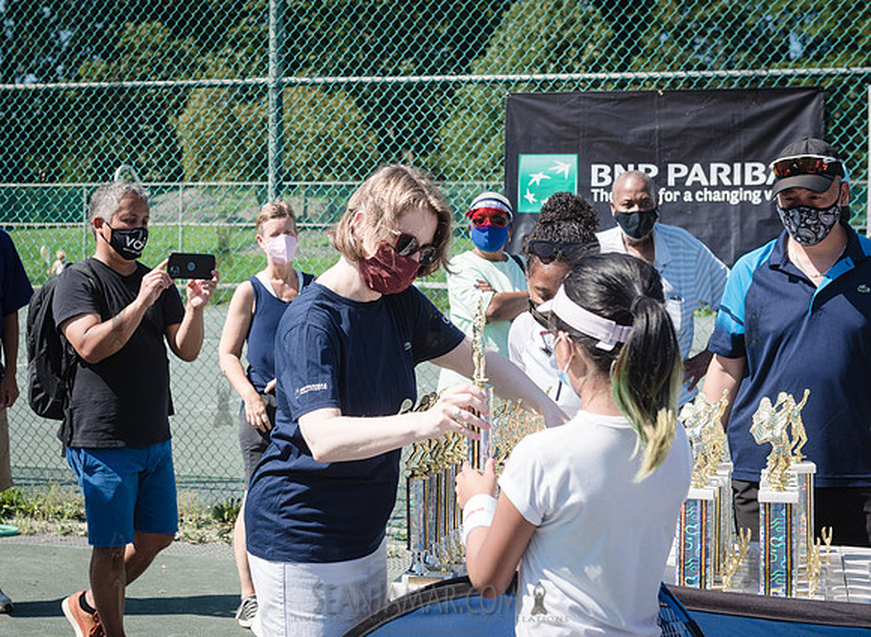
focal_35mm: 60
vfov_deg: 24.1
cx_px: 334
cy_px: 317
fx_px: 1493
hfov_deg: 32.4
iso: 125
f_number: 5.6
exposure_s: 1/640
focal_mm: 50
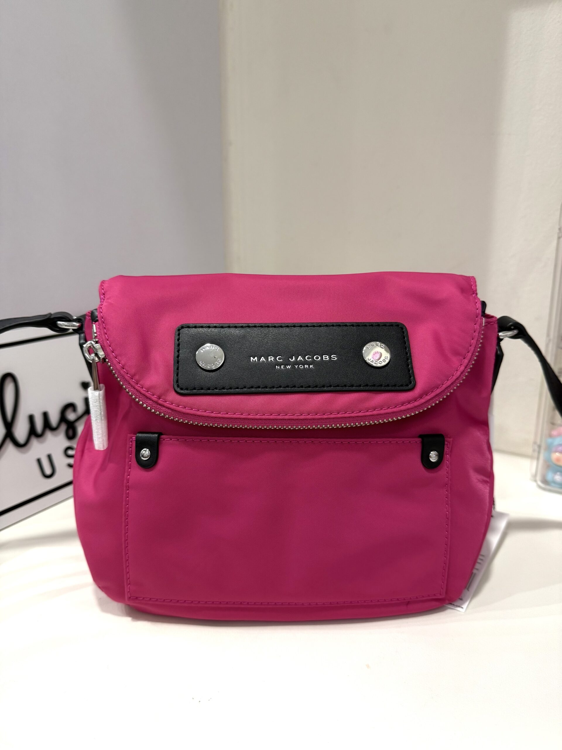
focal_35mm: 24
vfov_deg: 71.6
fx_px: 520
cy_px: 375
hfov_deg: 56.8
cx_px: 281
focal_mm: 6.76
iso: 200
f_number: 1.78
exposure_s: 1/100
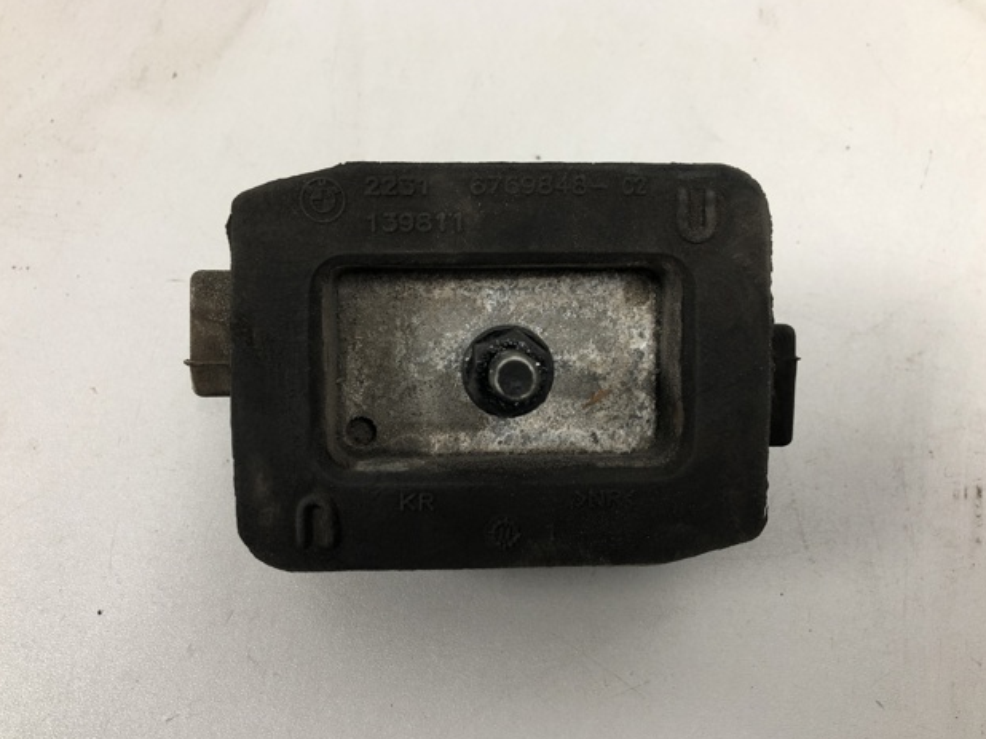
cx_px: 496
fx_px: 826
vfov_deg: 48.2
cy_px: 364
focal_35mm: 29
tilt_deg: -63.5
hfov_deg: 61.7
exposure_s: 1/20
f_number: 1.8
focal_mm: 4
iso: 40
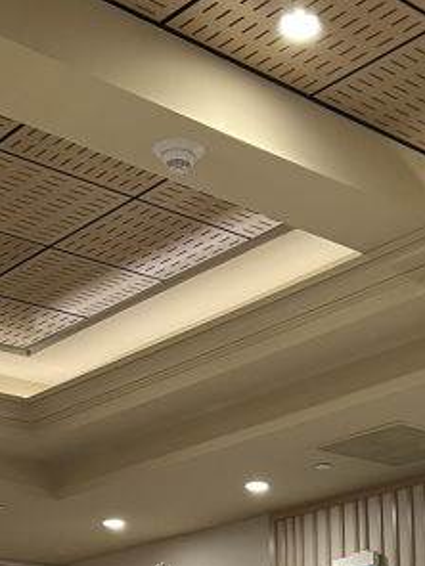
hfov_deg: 17.7
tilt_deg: +3.3
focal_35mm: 82
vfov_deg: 22.1
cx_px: 392
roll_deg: +0.4
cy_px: 674
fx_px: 1342
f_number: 1.5
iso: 125
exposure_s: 1/60
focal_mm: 5.7
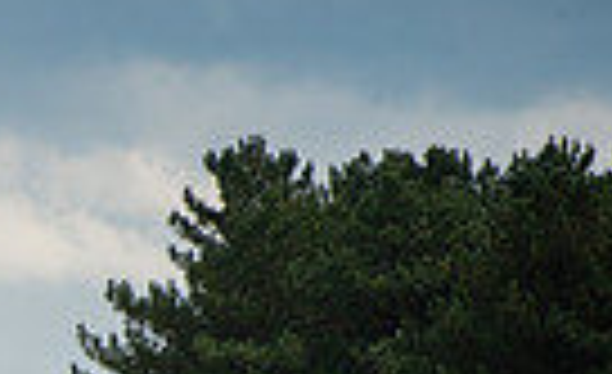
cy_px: 636
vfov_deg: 1.5
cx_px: -450
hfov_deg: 2.4
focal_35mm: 877
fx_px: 14532
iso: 200
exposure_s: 1/1000
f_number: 6.3
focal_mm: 200
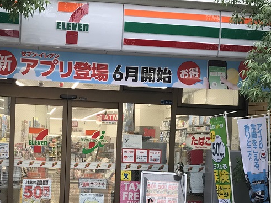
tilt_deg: -0.4
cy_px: 163
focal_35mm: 69
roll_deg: -1.4
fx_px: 540
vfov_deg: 21.0
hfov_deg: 28.1
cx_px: 106
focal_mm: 3.99
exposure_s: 1/40
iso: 20
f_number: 1.8
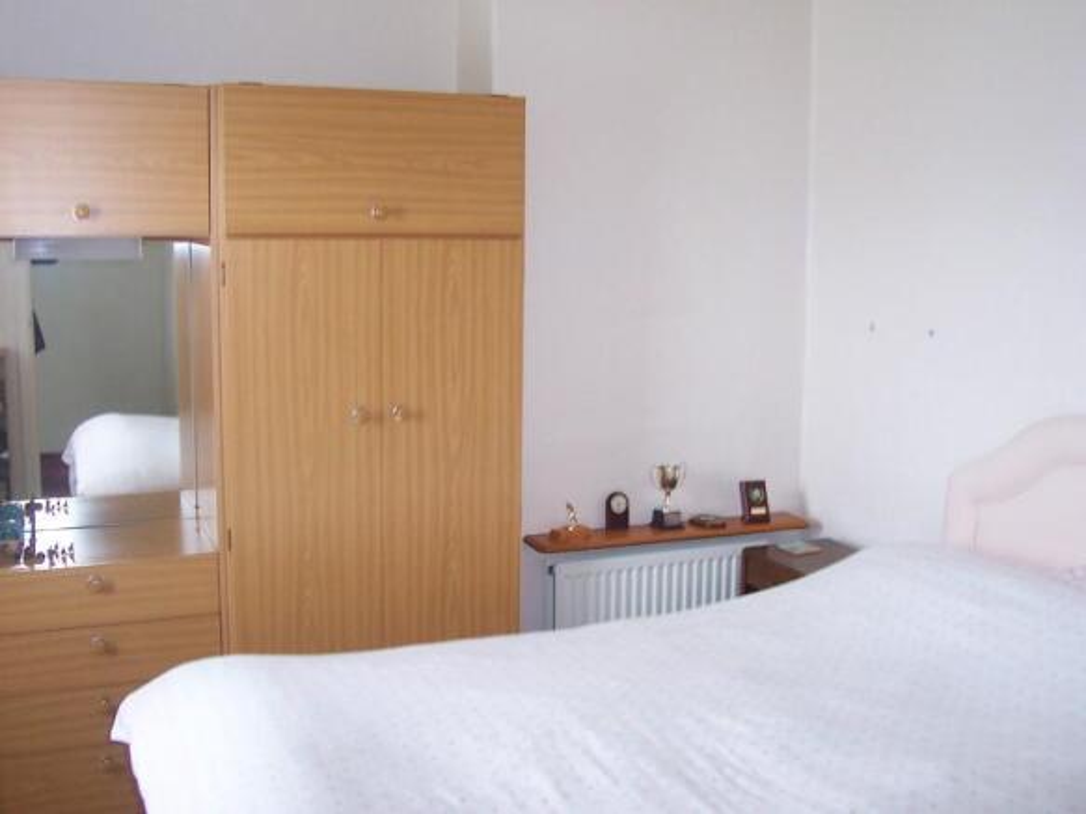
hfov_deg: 50.1
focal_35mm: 37
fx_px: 1161
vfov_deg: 38.7
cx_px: 543
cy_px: 407
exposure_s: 1/10
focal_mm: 5.6
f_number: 2.8
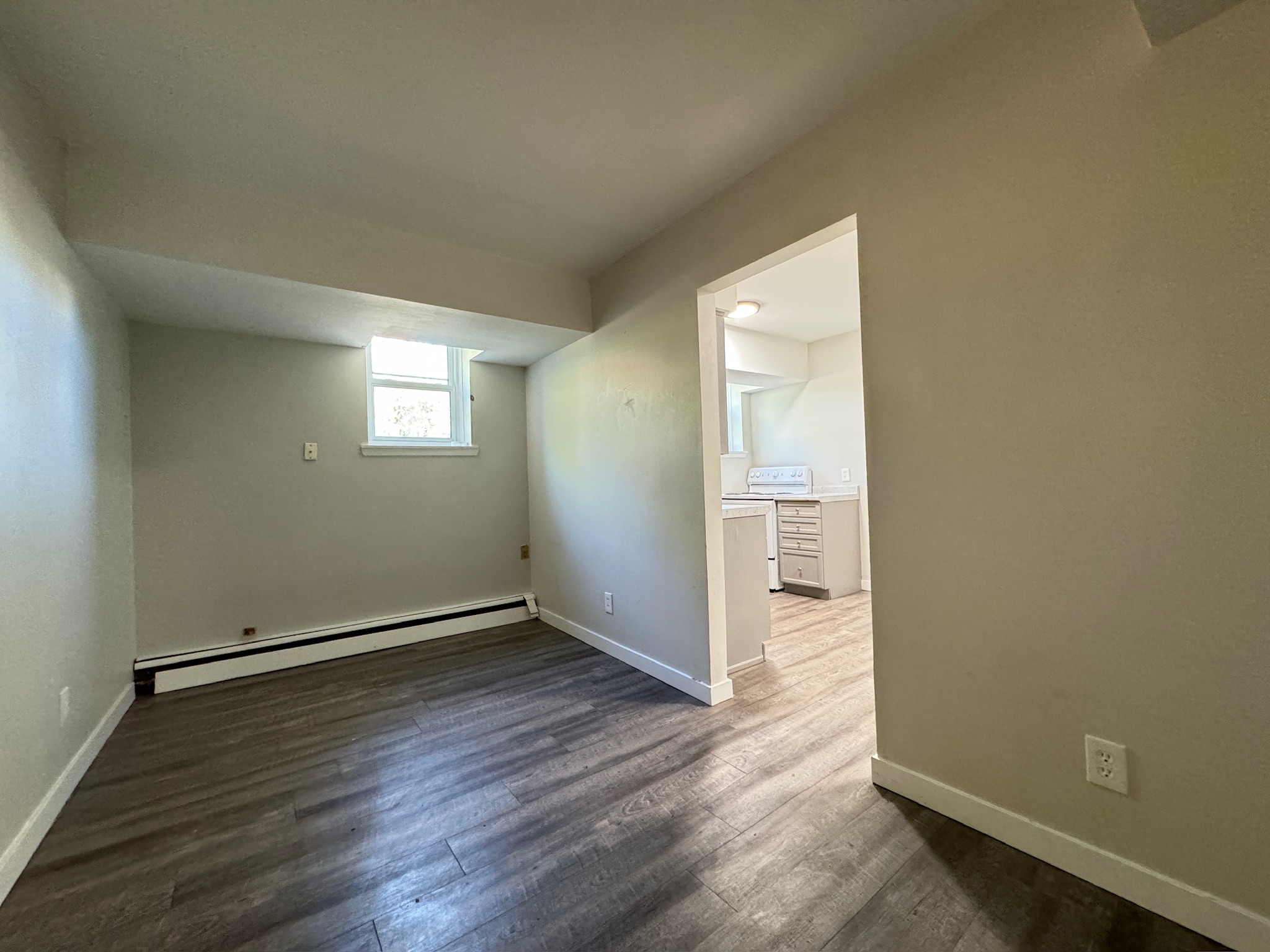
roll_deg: +1.8
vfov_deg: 85.7
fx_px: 514
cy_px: 476
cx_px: 635
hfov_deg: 102.1
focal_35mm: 14
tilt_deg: +0.6
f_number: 2.2
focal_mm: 2.22
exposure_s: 1/60
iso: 800
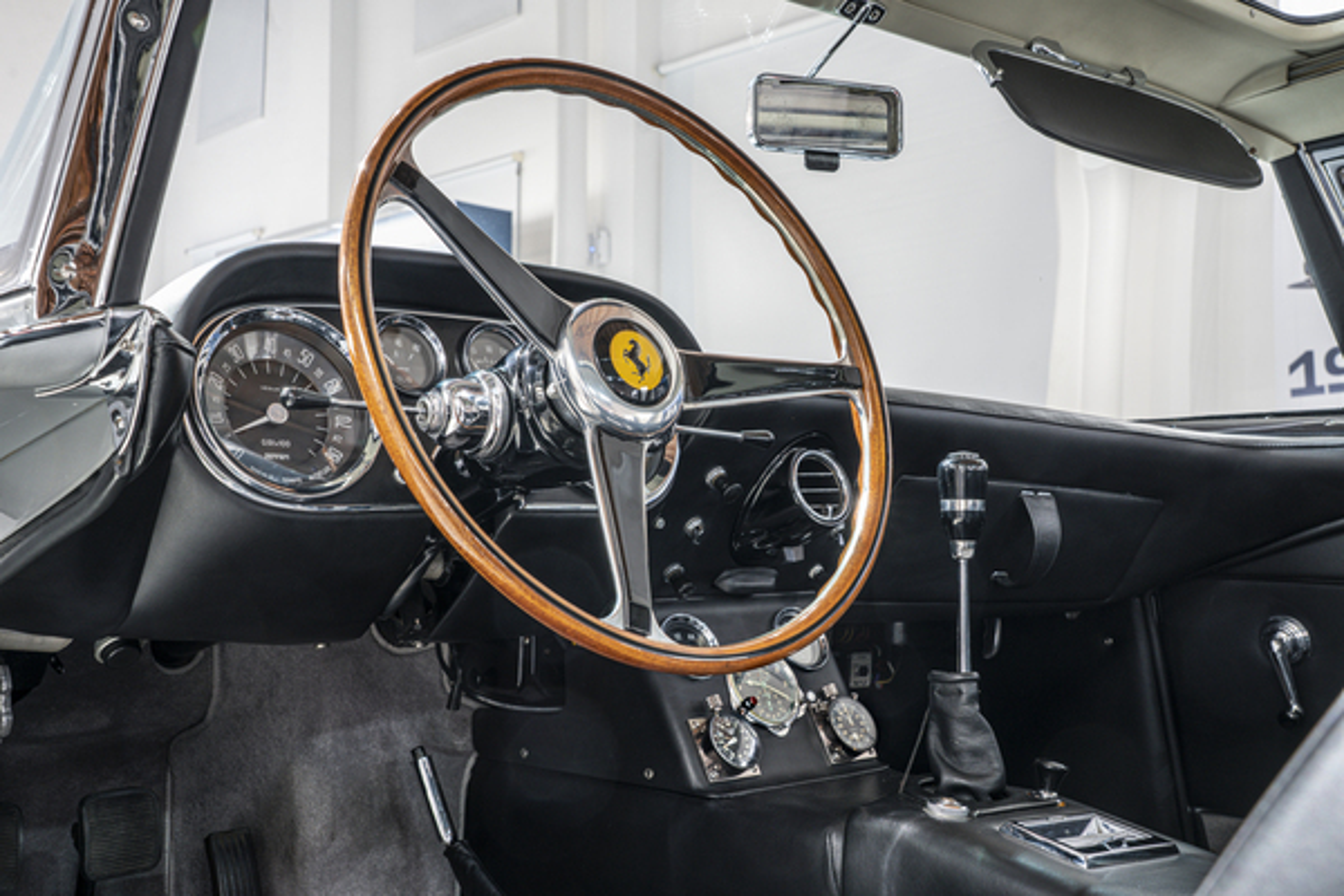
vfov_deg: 32.6
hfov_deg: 47.4
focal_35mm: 41
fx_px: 1531
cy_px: 448
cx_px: 672
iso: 100
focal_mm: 41
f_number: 11
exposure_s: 5
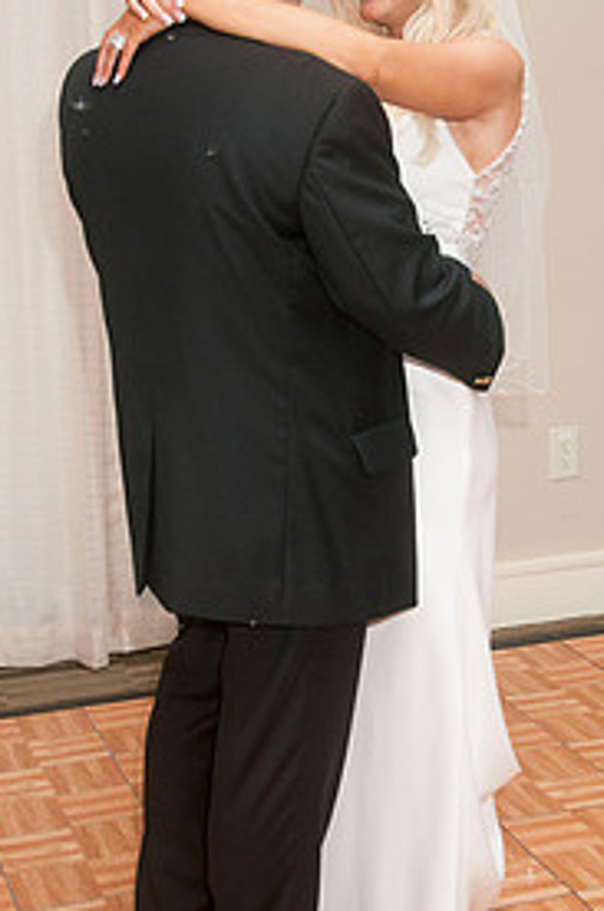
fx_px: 1667
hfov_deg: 20.5
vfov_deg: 30.5
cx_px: 315
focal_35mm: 66
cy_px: 416
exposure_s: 1/60
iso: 400
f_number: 5.6
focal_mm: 27
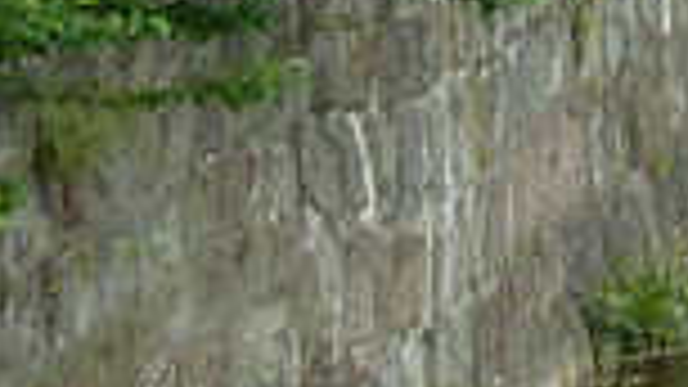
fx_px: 7478
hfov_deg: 5.3
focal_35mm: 410
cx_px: 567
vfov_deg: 2.9
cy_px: -670
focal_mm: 7.9
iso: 80
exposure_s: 1/60
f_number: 3.8
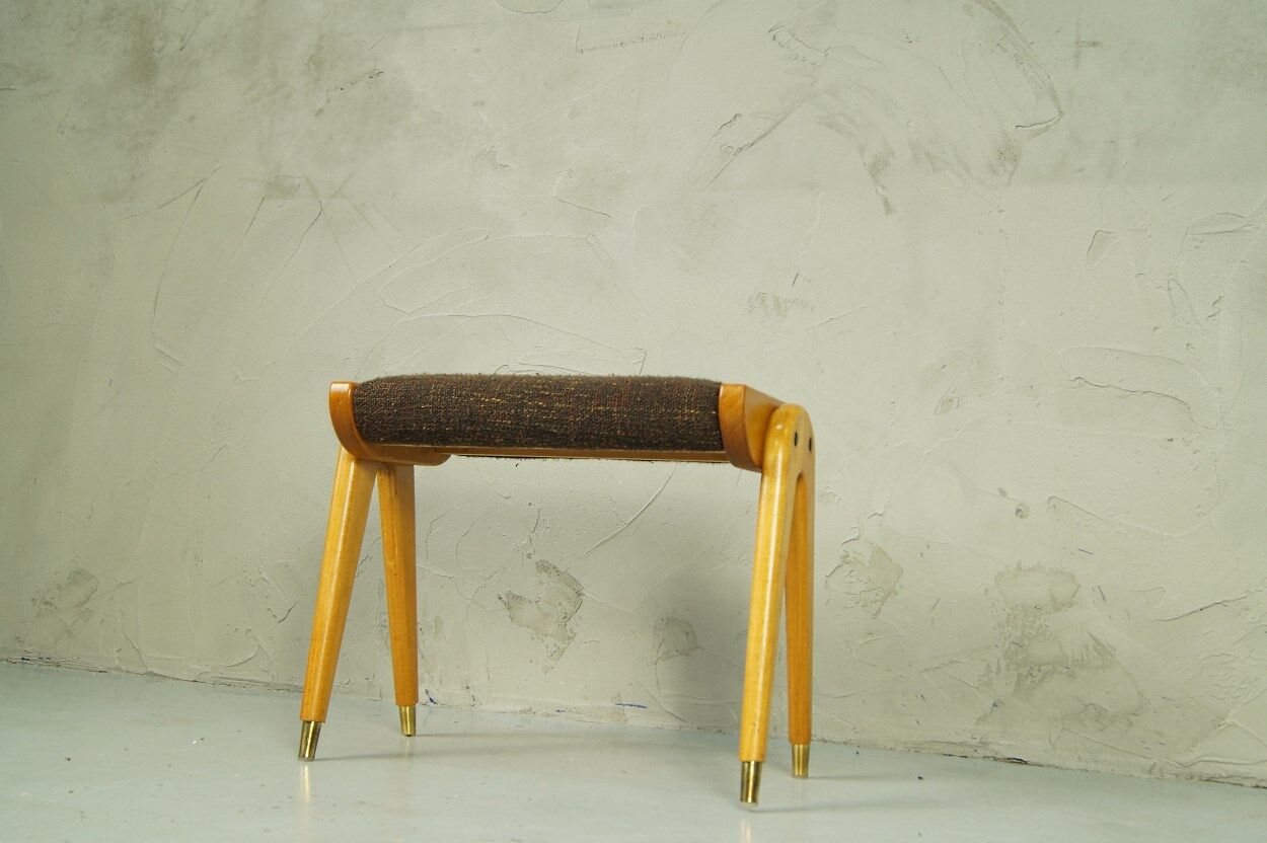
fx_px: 1477
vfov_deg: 31.9
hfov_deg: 46.4
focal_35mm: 42
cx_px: 634
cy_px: 422
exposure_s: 1/30
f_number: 5.6
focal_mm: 28
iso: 400
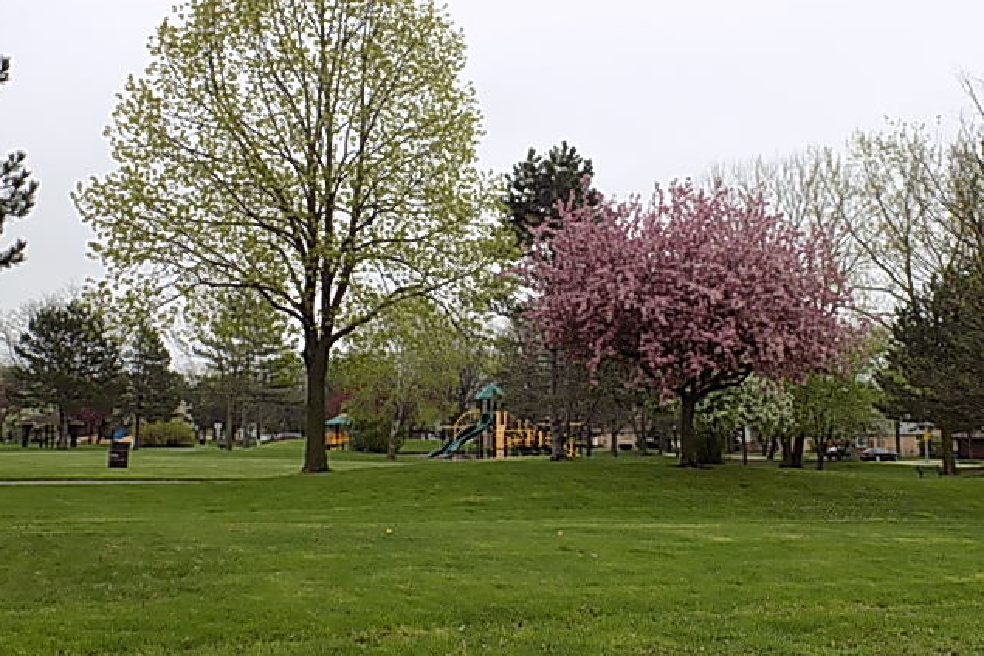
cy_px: 350
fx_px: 1175
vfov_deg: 31.2
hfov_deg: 45.4
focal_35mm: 43
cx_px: 490
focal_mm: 7.3
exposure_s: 1/320
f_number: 3.6
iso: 80
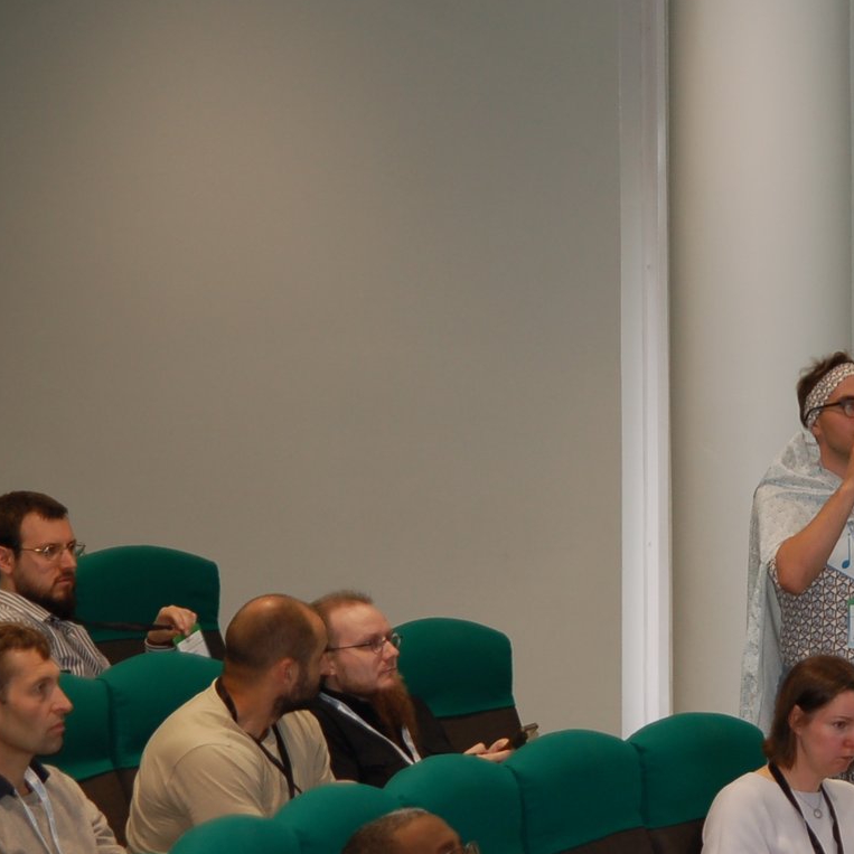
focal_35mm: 167
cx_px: 892
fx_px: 4661
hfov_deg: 10.4
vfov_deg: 10.5
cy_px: 524
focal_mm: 50
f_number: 2.8
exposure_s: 1/60
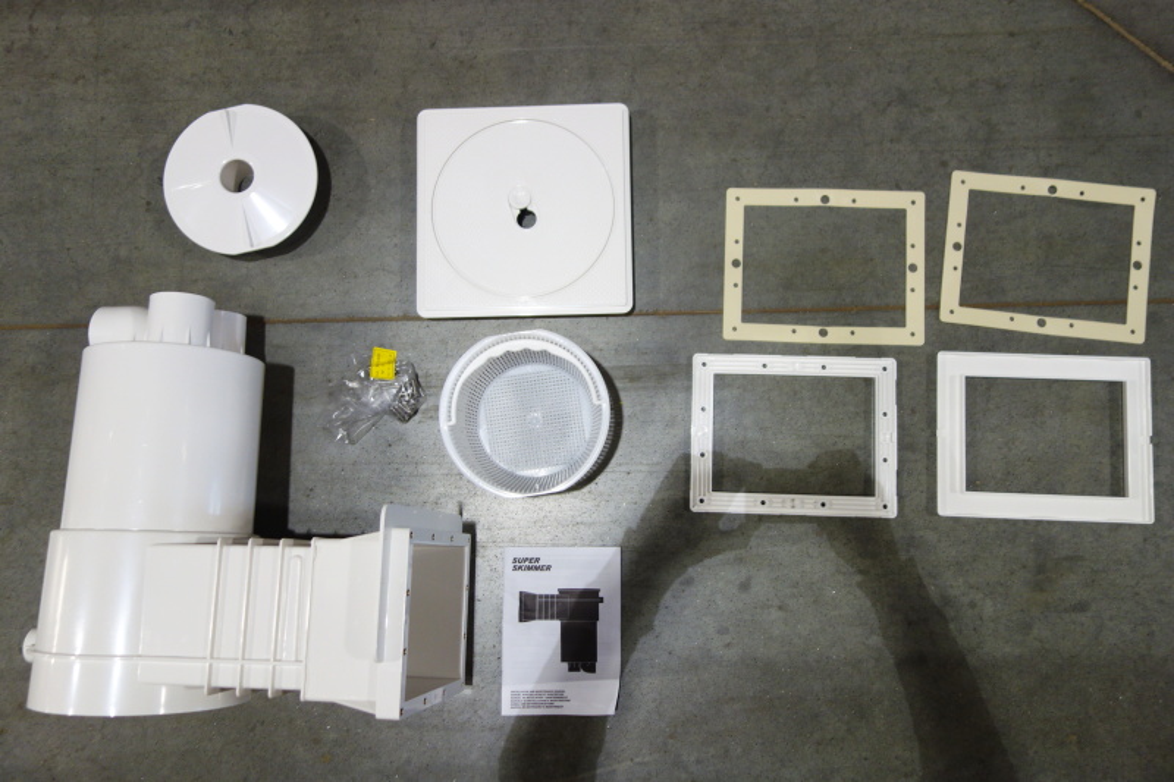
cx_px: 587
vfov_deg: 46.4
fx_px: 913
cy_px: 391
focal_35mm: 28
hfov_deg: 65.5
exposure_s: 1/30
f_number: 1.8
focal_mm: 10.4
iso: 200
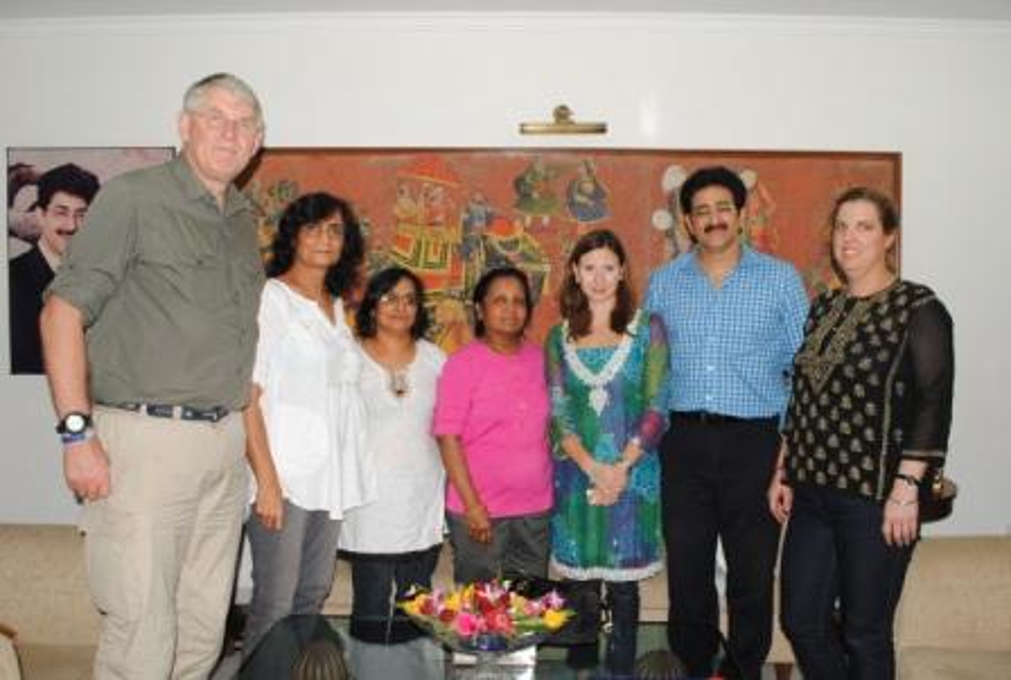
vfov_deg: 43.8
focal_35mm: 30
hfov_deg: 61.8
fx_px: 844
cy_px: 340
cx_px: 506
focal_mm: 20
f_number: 6.3
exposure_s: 1/50
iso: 400
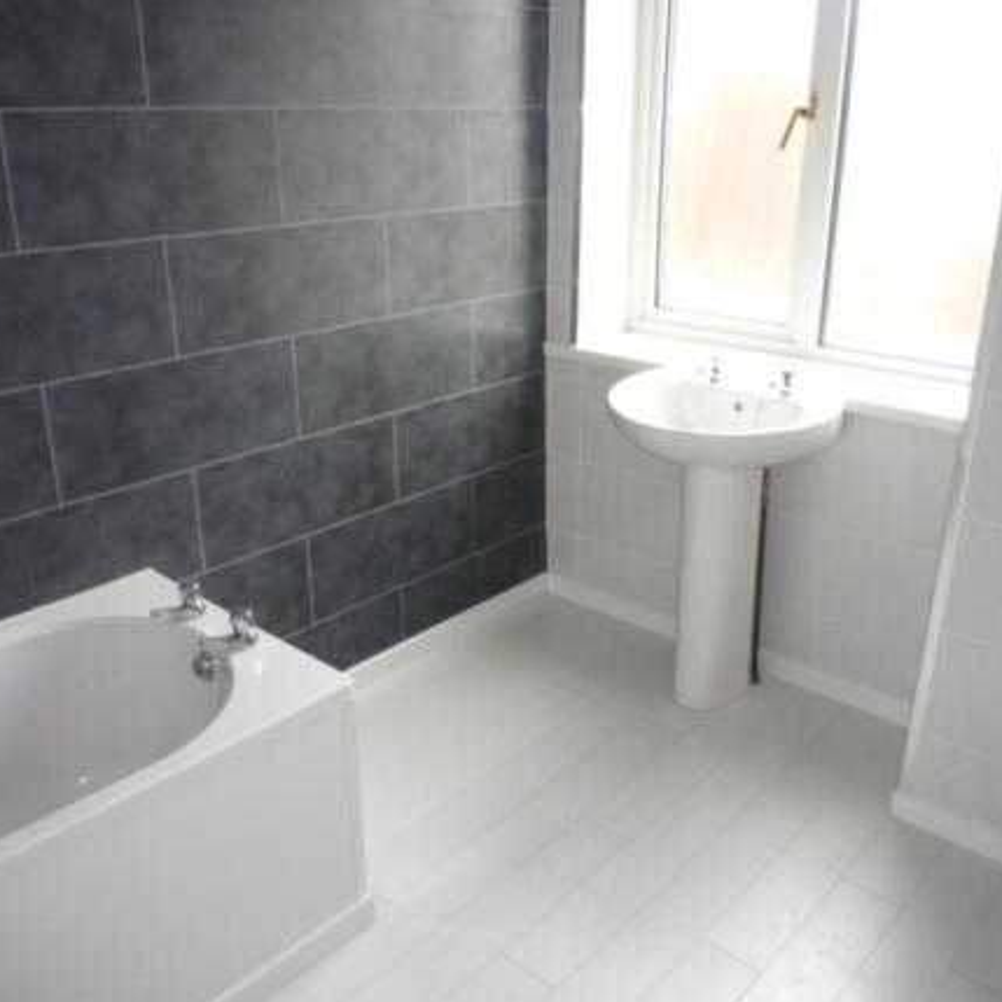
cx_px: 494
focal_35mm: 30
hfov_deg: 54.0
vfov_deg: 54.0
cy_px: 508
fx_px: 982
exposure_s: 1/30
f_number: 2.8
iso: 100
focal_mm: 4.5
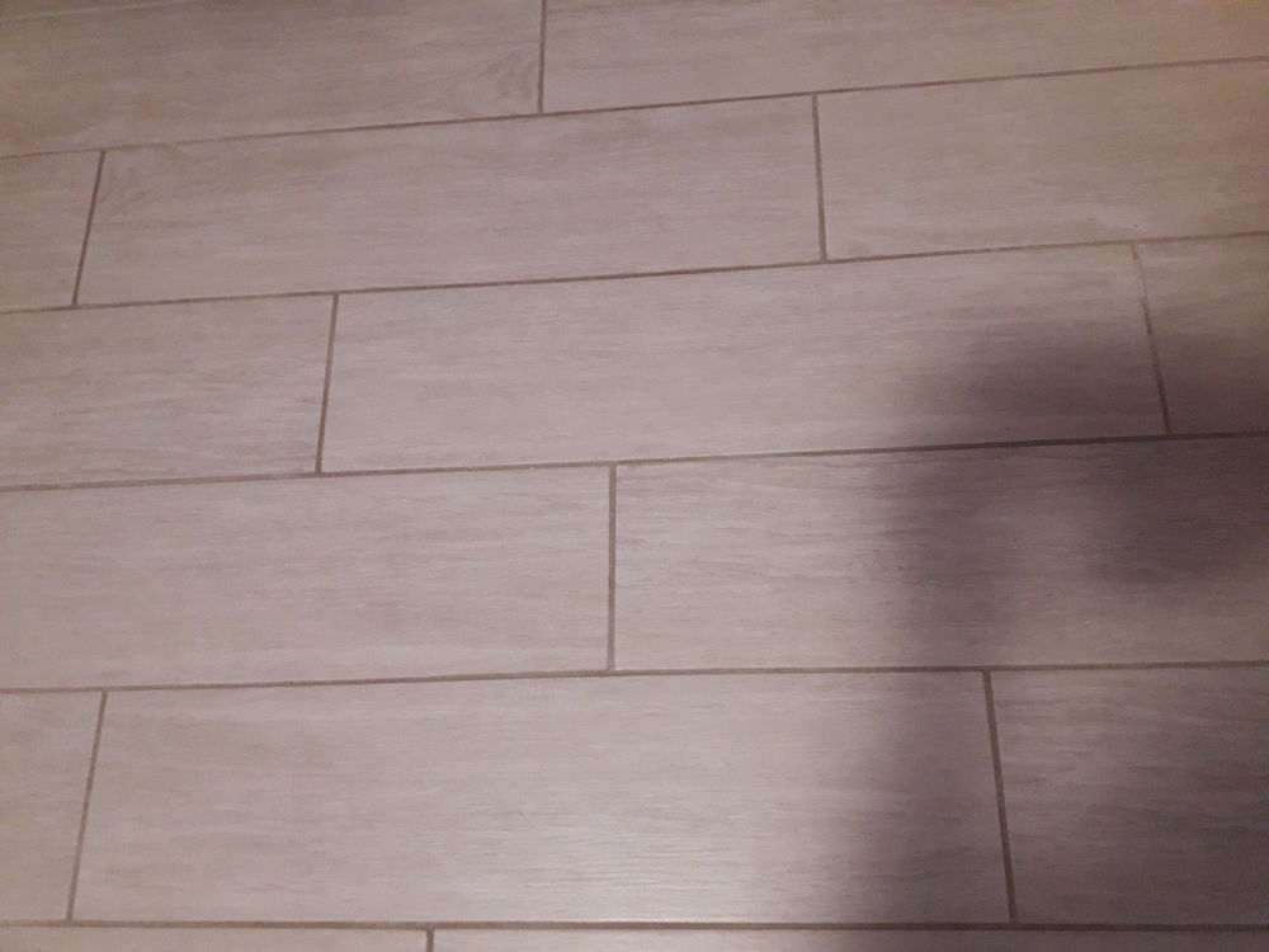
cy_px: 476
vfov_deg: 49.7
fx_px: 1026
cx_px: 634
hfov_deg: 63.4
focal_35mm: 28
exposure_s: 1/17
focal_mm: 3.7
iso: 250
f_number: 1.9
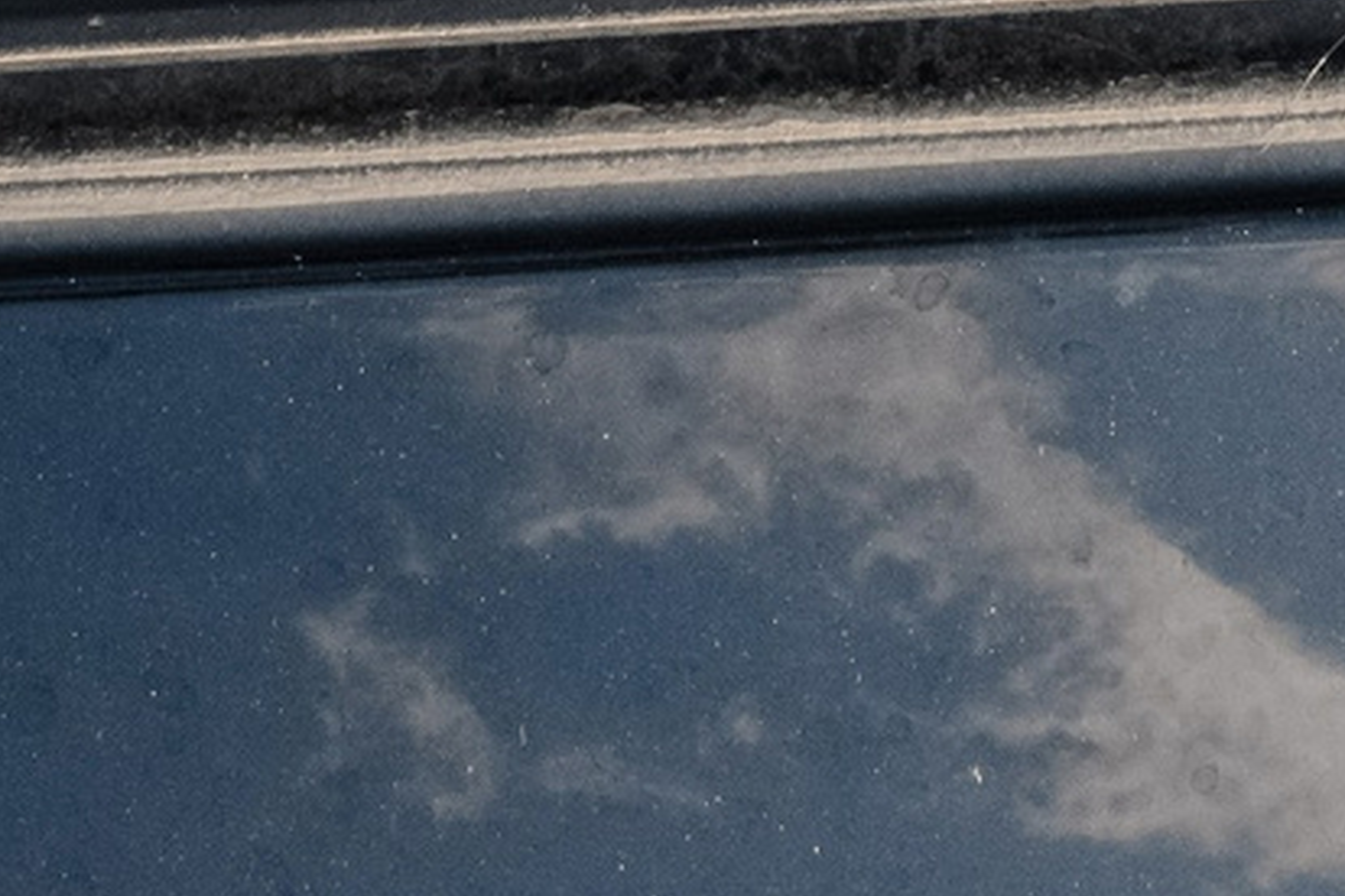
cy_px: -1829
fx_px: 3923
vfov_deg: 9.8
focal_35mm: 105
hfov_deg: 19.0
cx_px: 1300
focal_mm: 17
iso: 2000
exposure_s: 1/200
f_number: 13
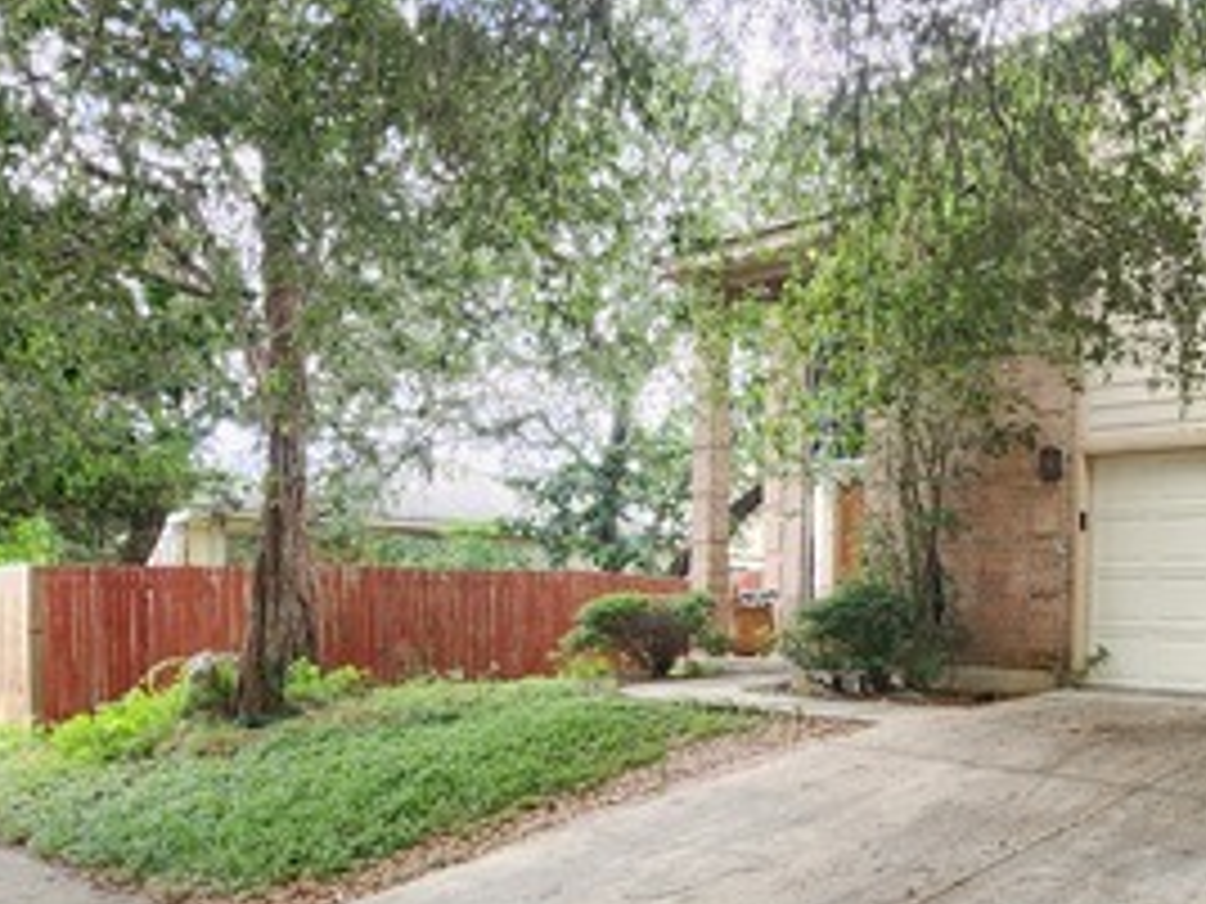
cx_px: 954
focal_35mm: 31
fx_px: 1080
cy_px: 679
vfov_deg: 43.9
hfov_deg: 54.6
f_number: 2.2
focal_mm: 2.2
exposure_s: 1/60
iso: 125
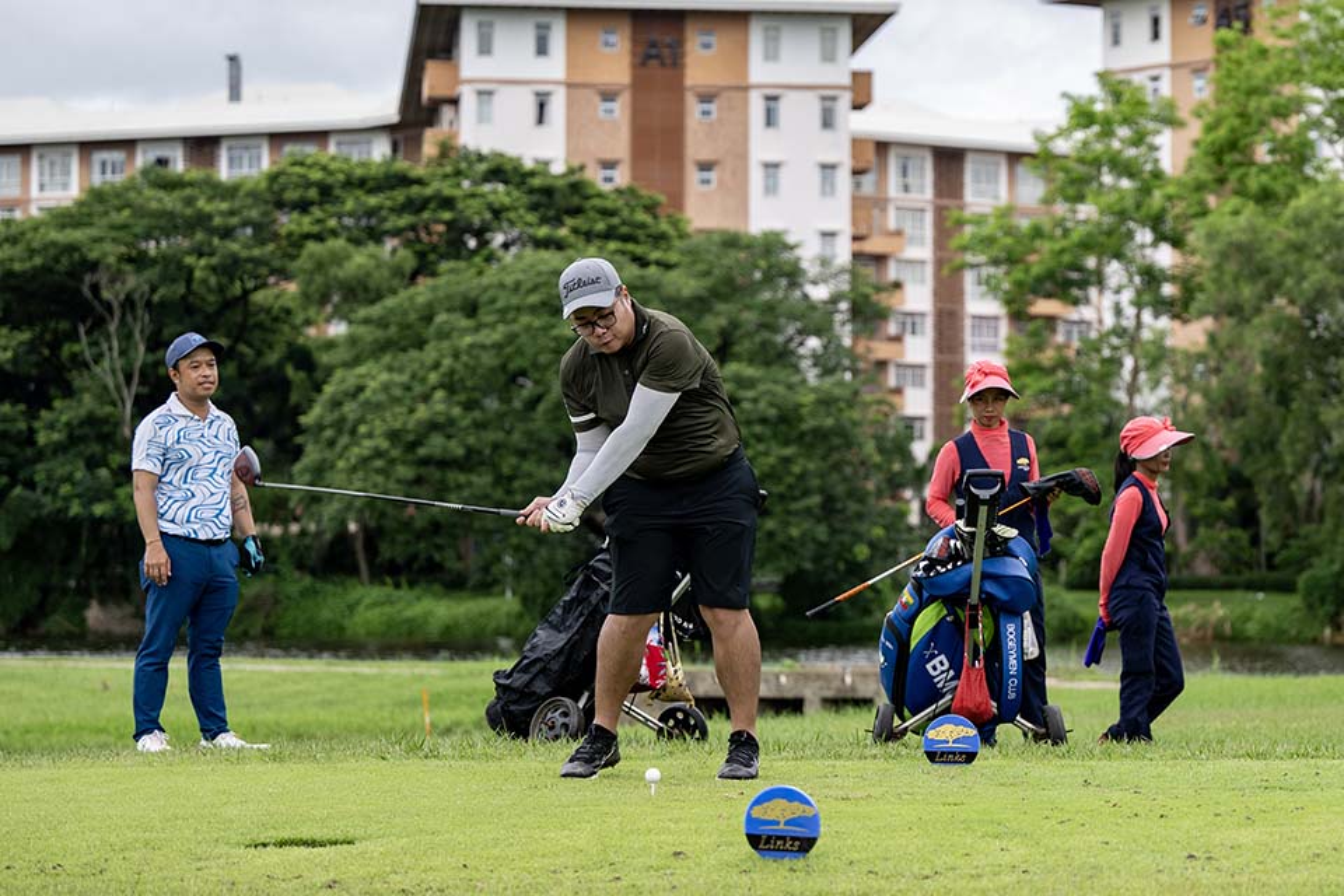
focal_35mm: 77
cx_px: 672
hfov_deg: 26.3
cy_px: 448
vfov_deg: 17.7
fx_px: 2874
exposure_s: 1/3200
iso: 400
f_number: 2.8
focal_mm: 77
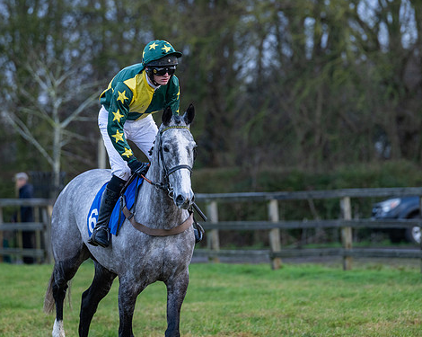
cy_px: 137
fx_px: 3369
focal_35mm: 270
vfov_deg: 5.7
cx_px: 180
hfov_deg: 7.2
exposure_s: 1/500
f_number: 4
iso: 800
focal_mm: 200
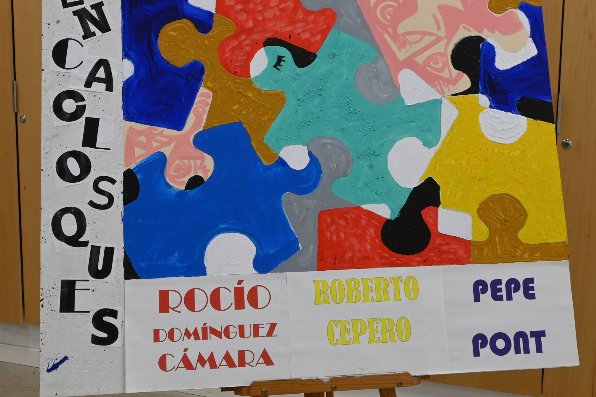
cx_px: 284
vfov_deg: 28.4
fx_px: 784
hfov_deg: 41.6
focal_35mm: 47
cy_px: 155
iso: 640
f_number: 9
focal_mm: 21.5
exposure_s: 1/30
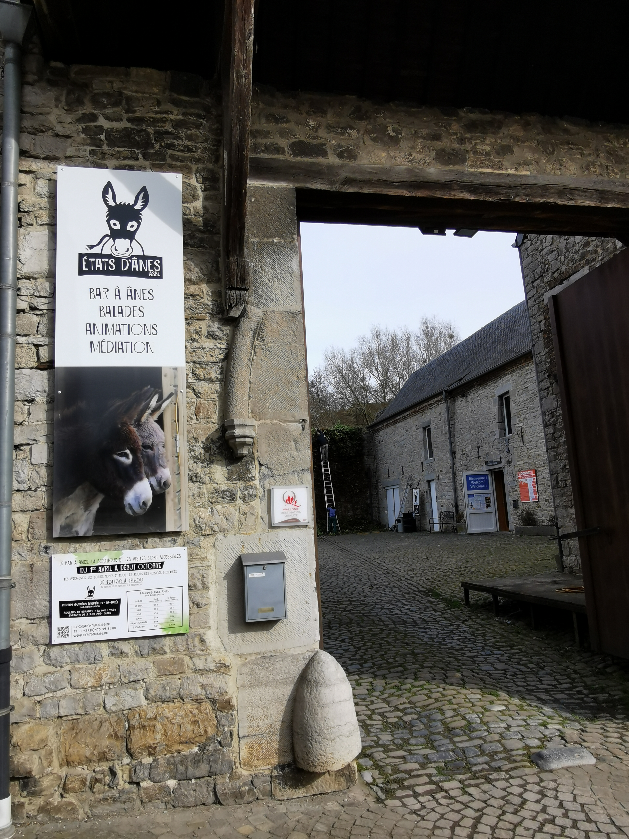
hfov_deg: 53.1
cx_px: 314
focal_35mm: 26
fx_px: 630
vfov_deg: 67.3
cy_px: 420
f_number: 2.2
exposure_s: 1/570
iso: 50
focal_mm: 2.35
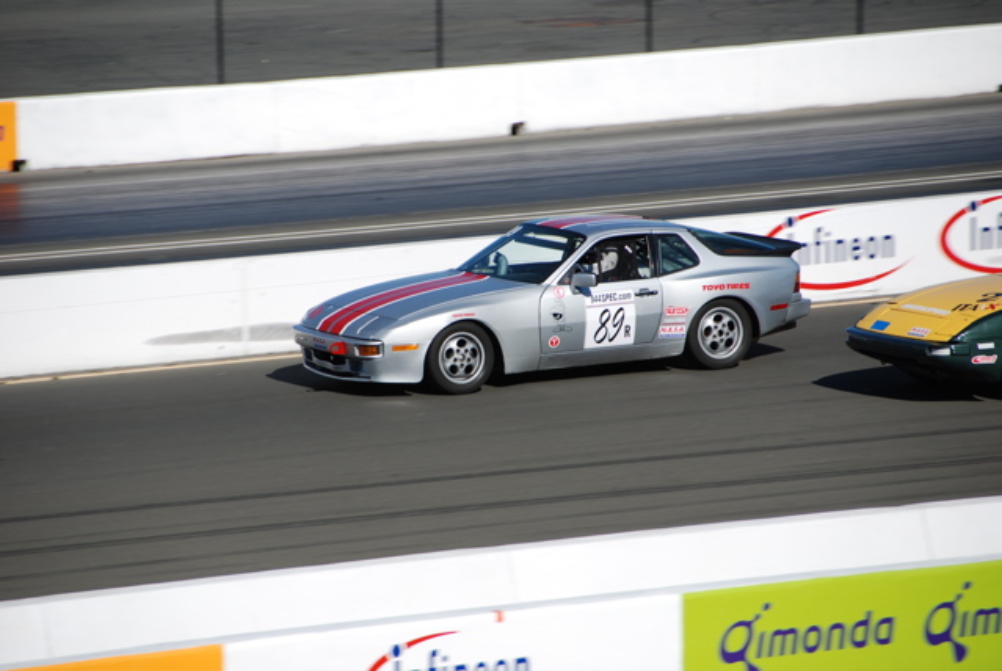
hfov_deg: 6.9
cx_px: 501
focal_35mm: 300
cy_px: 336
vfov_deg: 4.6
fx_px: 8361
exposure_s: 1/640
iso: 100
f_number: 5.6
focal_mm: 200
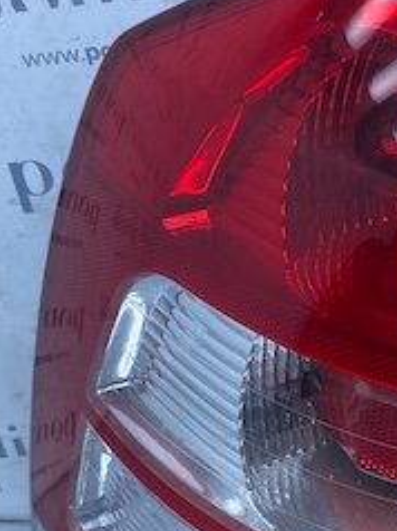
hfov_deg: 20.4
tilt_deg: -39.4
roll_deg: -5.9
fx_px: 1072
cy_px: 444
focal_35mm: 70
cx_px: 388
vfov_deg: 27.1
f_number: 1.8
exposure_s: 1/571
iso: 32
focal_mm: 4.25
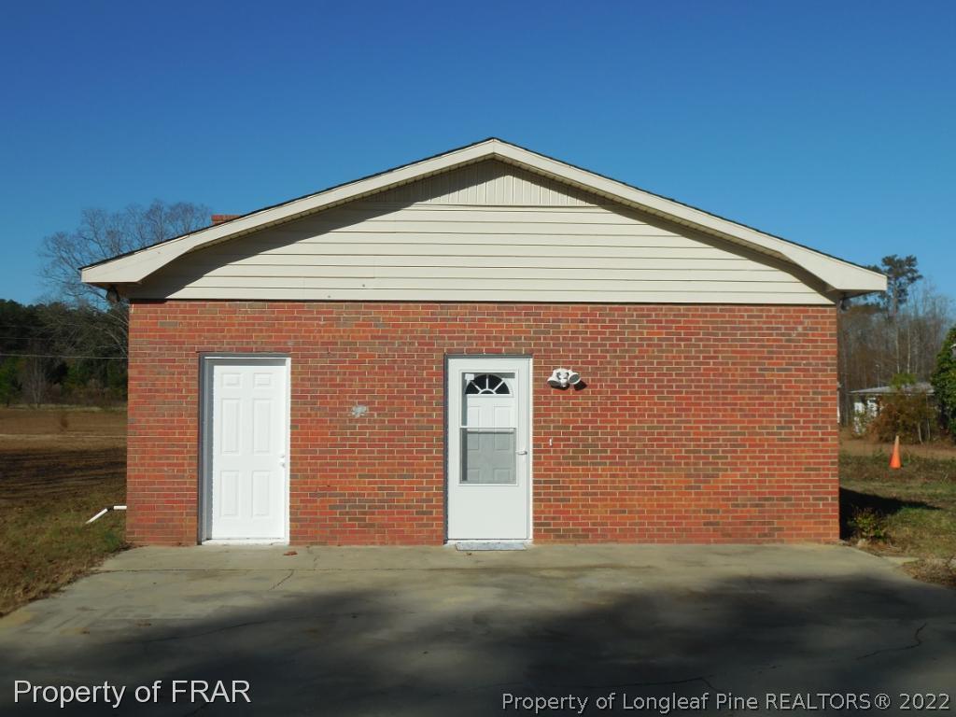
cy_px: 358
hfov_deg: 47.9
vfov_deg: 36.8
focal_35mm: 39
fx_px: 1077
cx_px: 478
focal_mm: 6.9
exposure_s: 1/250
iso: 125
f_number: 12.7
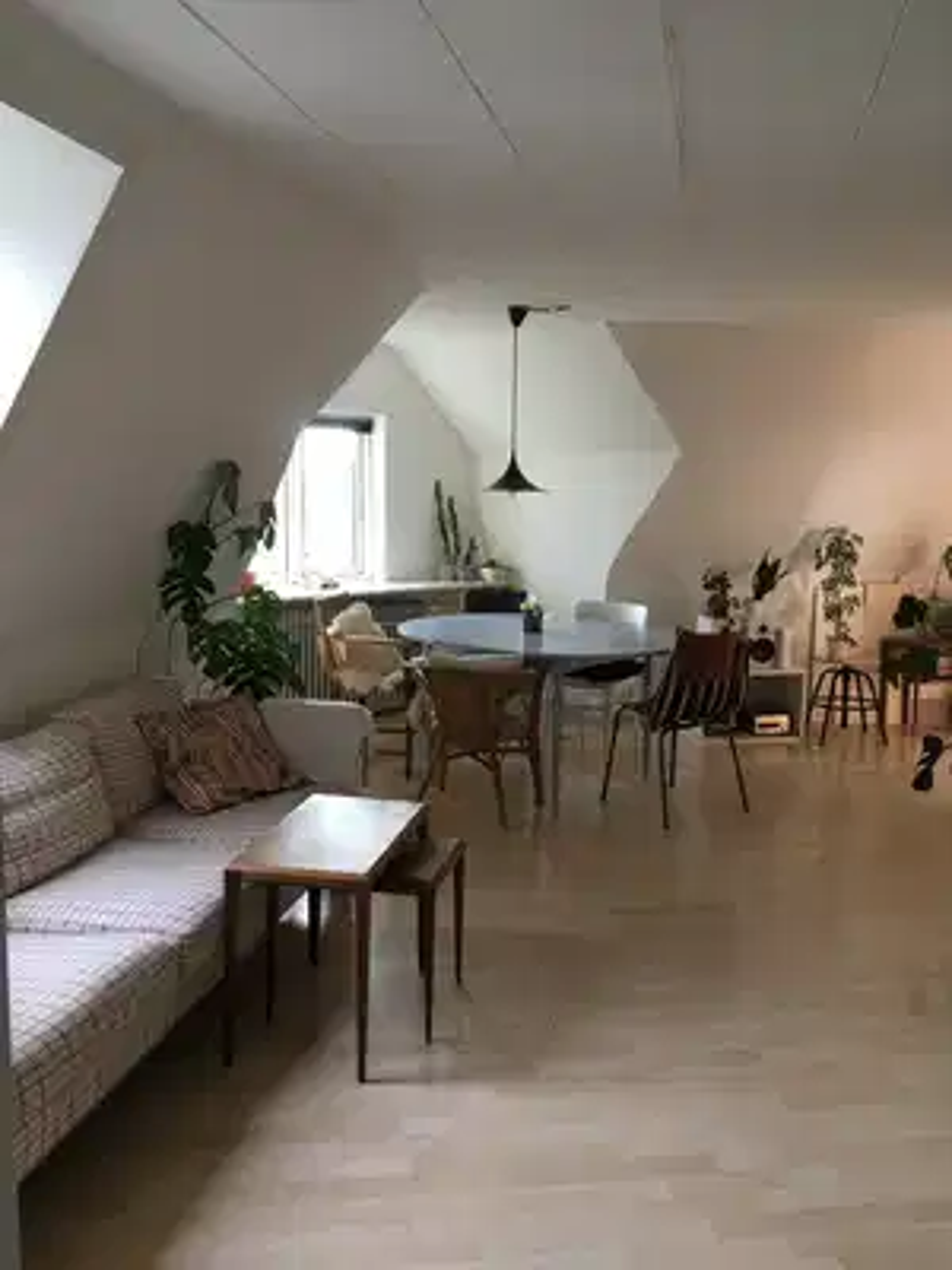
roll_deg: -0.8
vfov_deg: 61.7
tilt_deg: -9.3
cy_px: 635
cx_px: 476
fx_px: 1063
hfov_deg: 48.2
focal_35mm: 29
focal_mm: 4.15
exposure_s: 1/33
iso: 50
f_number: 2.2
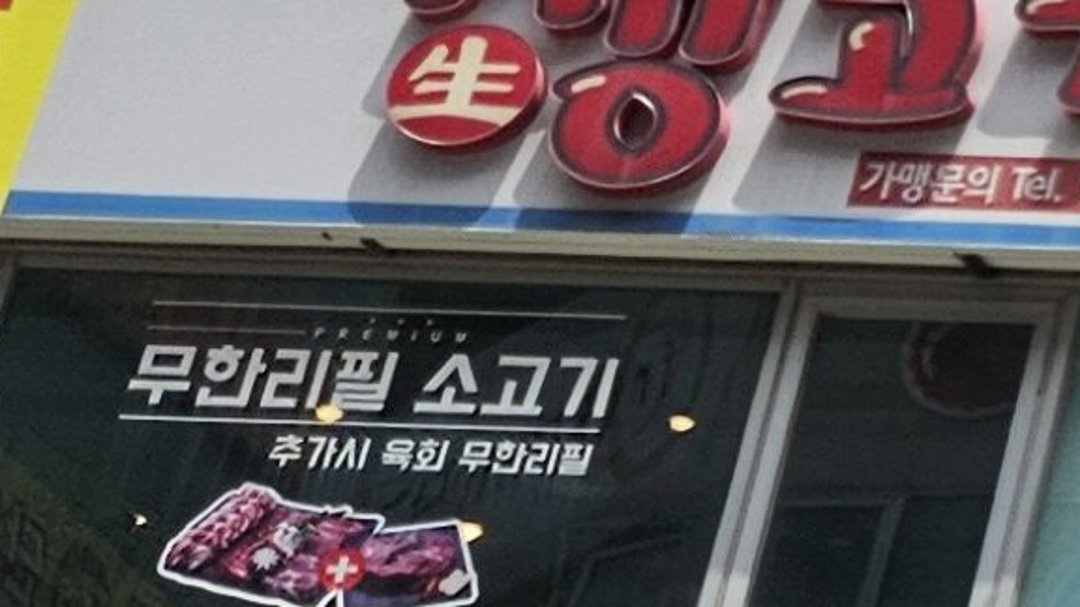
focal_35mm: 174
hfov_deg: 9.4
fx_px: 4983
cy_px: -37
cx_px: 3351
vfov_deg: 6.9
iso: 25
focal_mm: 5.4
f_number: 1.8
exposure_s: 1/1973
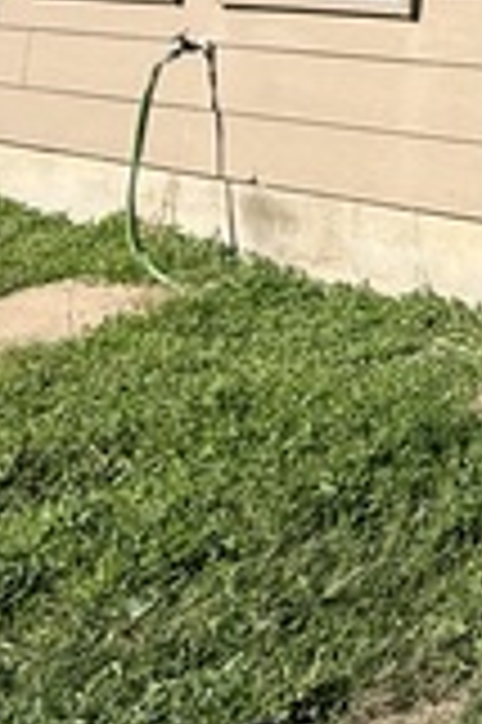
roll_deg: -0.6
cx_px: 1104
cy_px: -121
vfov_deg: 30.0
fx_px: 1167
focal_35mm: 58
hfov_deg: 15.4
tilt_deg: +5.9
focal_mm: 2.22
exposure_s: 1/2320
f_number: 2.2
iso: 50
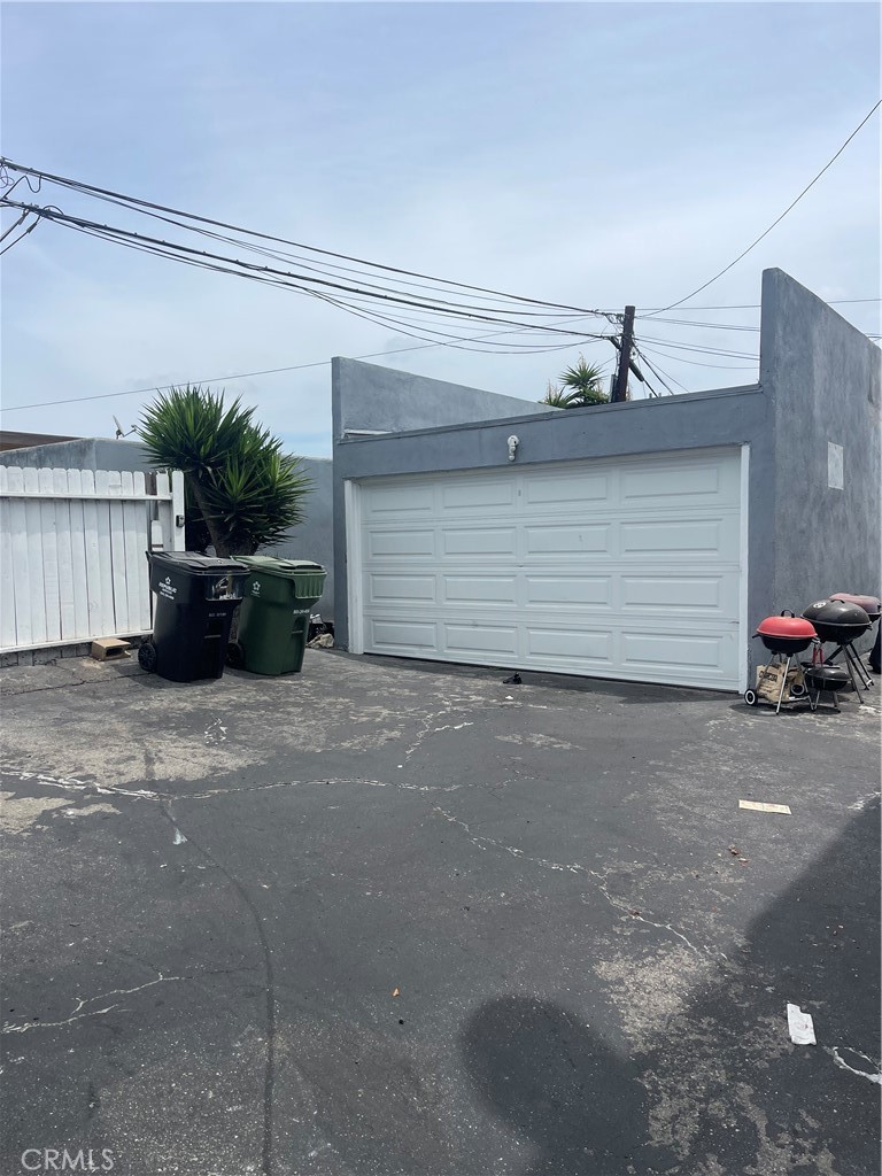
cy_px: 588
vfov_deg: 69.4
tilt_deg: -1.5
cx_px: 441
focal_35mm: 25
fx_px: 849
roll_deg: +3.6
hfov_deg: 54.9
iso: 32
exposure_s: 1/5128
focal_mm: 5.1
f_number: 1.6
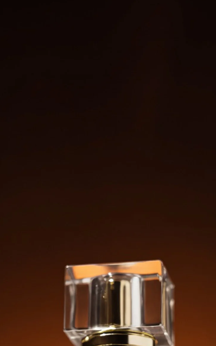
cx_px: 114
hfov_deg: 11.7
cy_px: 331
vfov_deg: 18.2
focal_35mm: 112
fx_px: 1055
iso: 1600
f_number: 2.5
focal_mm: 50
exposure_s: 1/2000
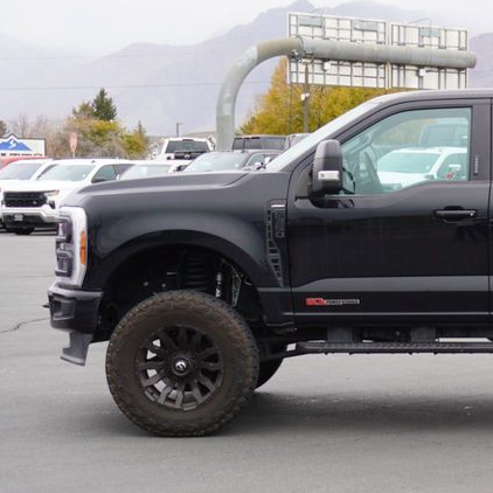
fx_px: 1595
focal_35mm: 99
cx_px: 550
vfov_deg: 17.5
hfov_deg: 17.0
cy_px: 327
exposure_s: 1/60
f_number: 5
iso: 160
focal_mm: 32
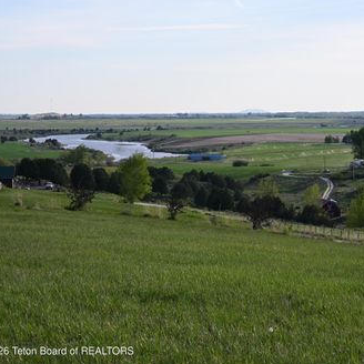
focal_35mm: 97
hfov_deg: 17.9
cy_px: 183
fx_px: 1154
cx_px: 255
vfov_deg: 17.9
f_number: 6.3
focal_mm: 50
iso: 100
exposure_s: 1/250
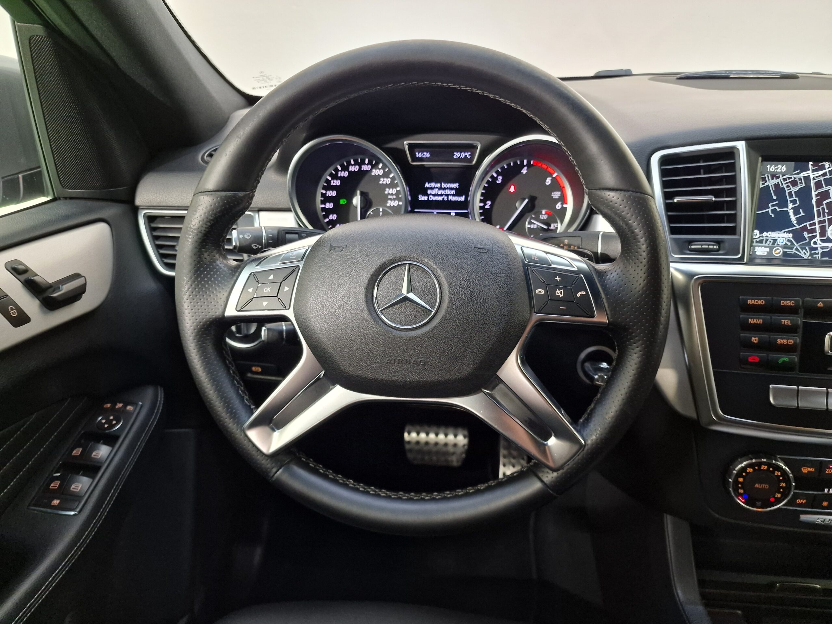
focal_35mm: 23
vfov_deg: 58.9
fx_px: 553
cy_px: 312
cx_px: 416
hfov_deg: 73.9
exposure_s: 1/33
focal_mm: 6.4
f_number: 1.8
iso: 500
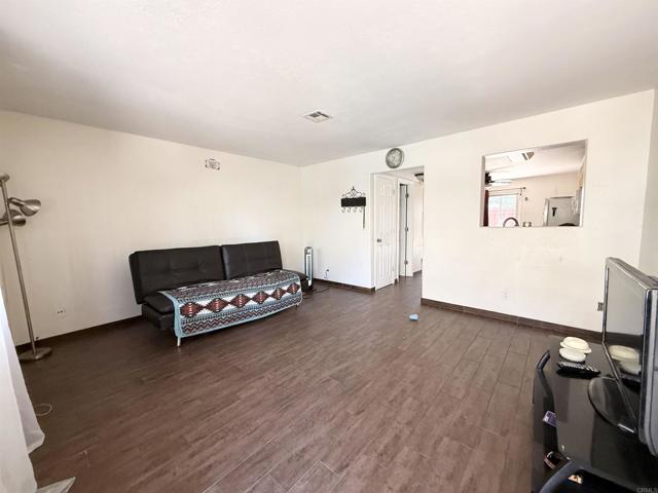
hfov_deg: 102.1
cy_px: 246
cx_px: 329
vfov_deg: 85.7
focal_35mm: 14
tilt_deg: -4.4
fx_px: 266
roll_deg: -1.0
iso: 250
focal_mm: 2.22
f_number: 2.2
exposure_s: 1/99
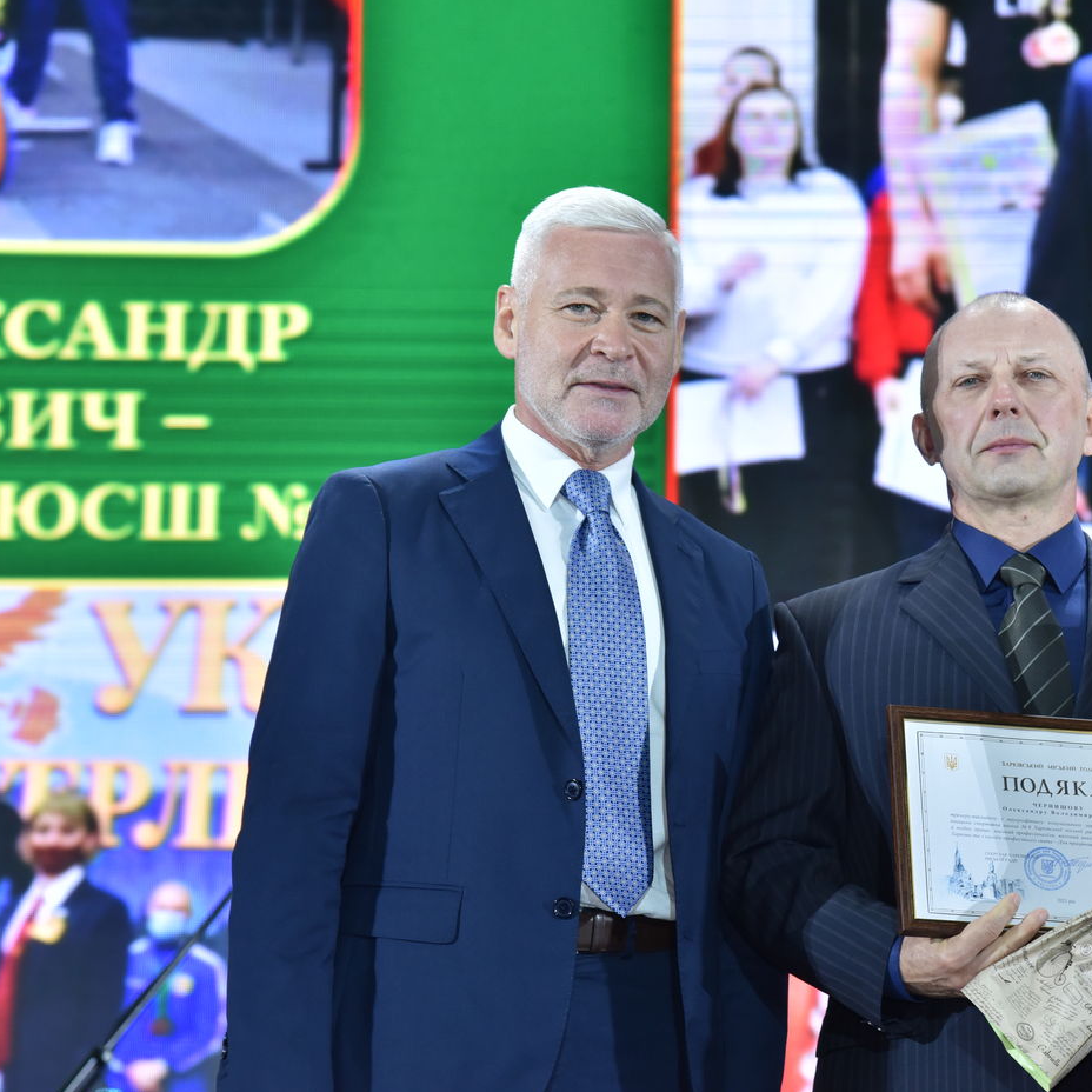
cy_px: 547
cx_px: 735
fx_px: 4211
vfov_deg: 14.8
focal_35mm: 118
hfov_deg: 14.7
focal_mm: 92
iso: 1250
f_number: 5
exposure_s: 1/200
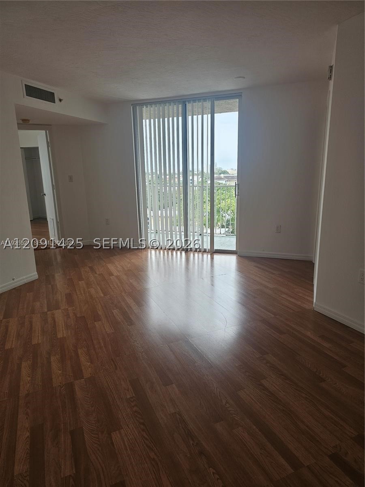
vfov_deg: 73.9
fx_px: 323
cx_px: 182
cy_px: 244
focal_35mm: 23
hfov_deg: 58.9
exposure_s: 1/120
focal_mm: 6.3
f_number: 1.7
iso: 50
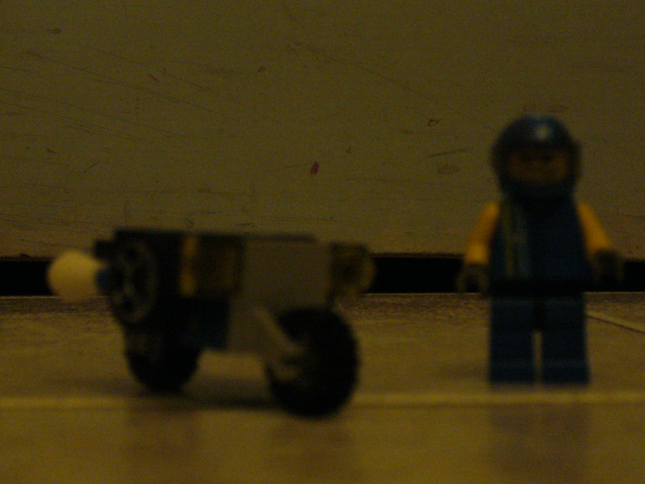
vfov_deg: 15.9
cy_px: 242
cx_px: 322
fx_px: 1733
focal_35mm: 93
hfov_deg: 21.1
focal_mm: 15.4
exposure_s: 1/8
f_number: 4.6
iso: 400
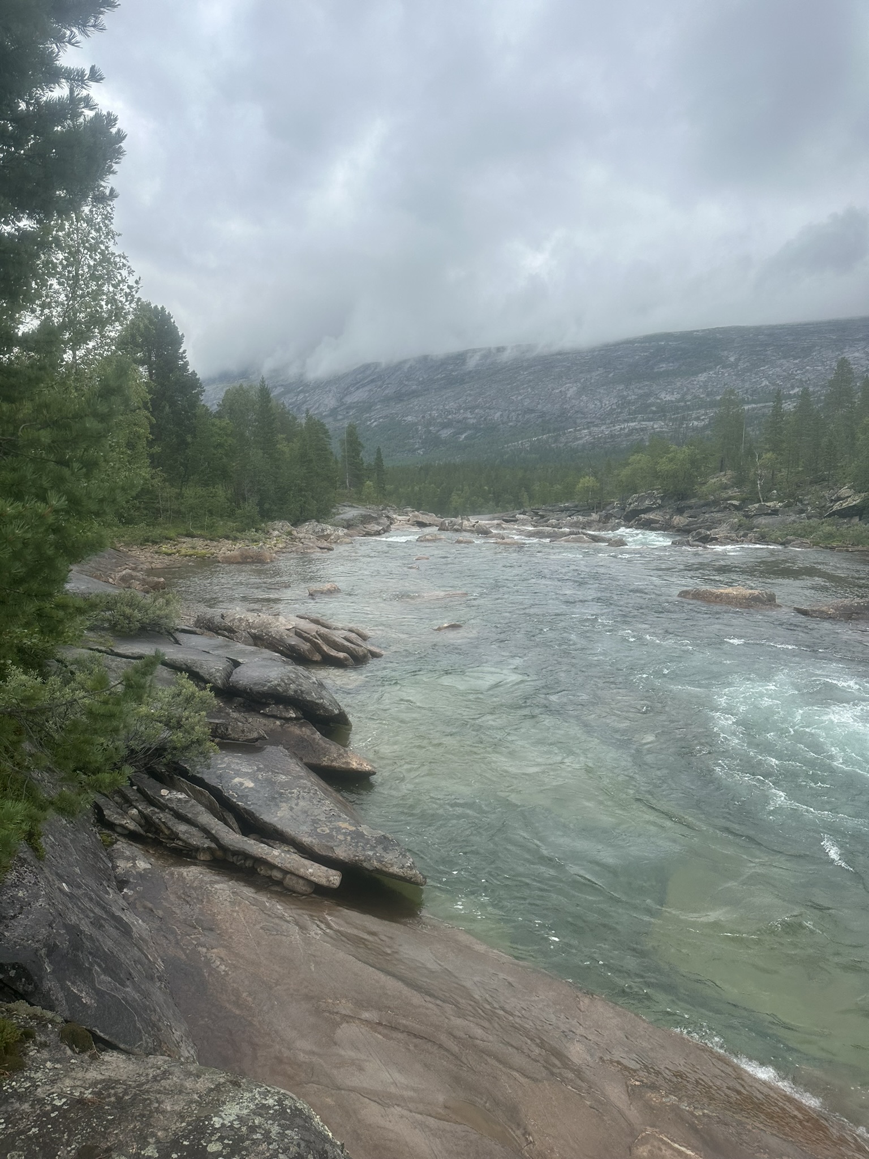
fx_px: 803
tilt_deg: -7.6
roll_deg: -1.0
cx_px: 434
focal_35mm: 24
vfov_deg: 71.6
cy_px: 580
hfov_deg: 56.8
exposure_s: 1/2469
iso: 80
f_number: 1.78
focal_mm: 6.86
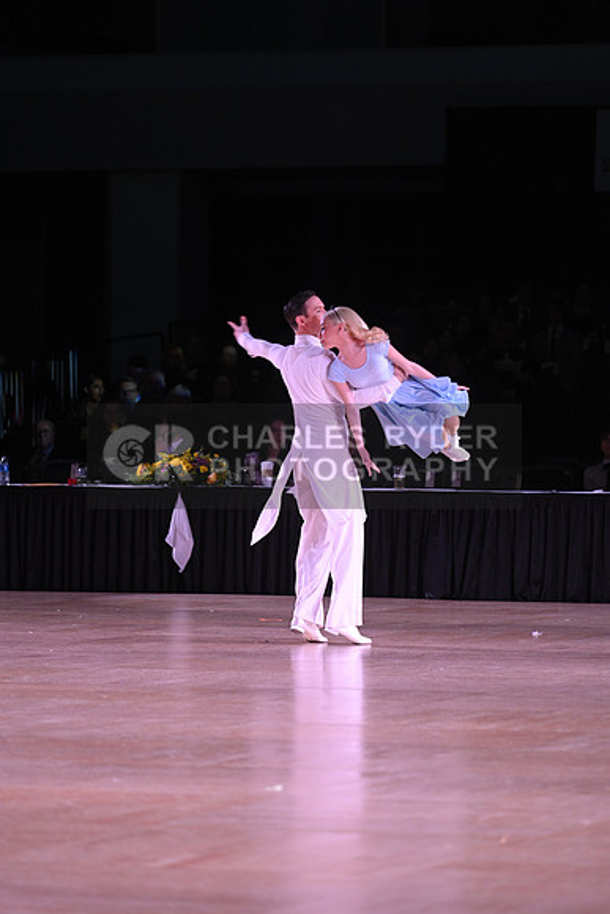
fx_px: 4699
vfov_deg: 11.1
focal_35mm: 185
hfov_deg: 7.4
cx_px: 305
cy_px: 457
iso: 1600
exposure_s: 1/200
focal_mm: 185
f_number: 4
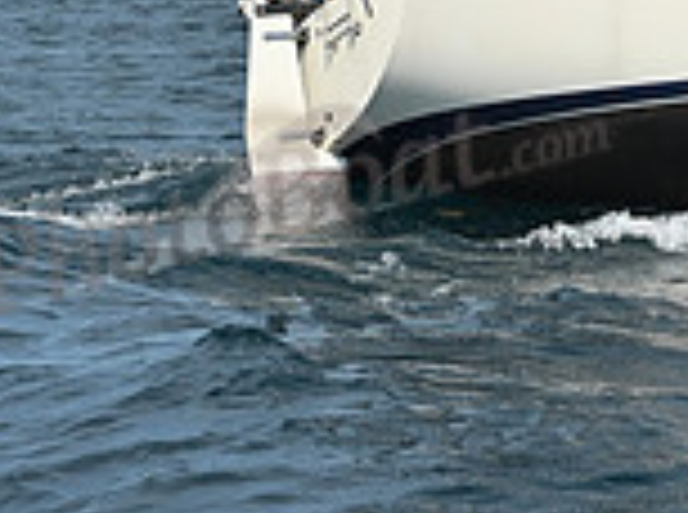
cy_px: -554
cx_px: 843
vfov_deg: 5.6
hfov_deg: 7.7
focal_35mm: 256
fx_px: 5076
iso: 320
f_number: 10
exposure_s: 1/1250
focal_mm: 70
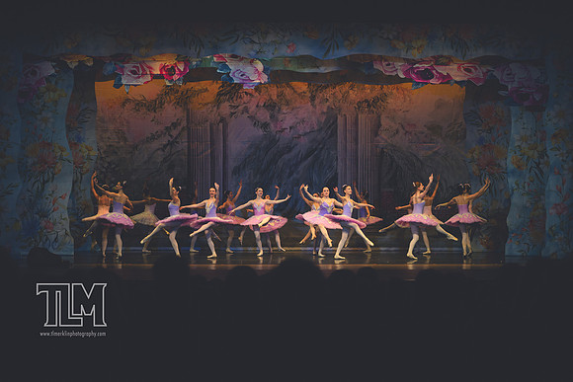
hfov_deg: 25.4
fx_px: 1274
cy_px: 191
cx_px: 286
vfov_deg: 17.1
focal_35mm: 80
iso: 720
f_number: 2.8
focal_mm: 80
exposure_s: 1/500
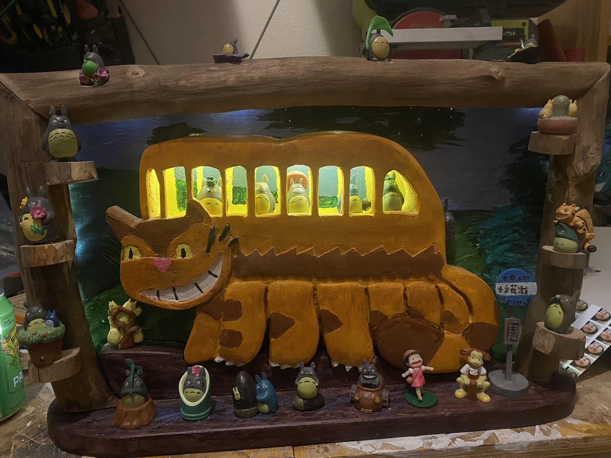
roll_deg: +0.0
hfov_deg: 67.3
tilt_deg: -10.1
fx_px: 459
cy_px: 229
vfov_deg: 53.1
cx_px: 306
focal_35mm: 26
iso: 800
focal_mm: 4.25
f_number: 1.8
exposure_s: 1/30
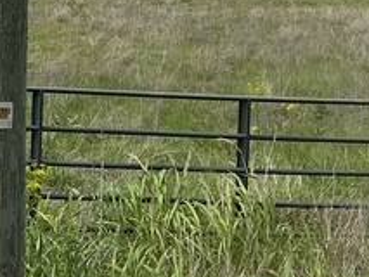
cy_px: -66
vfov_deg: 16.2
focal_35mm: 87
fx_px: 928
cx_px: -85
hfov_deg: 20.8
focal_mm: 3
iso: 25
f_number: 1.8
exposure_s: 1/2801
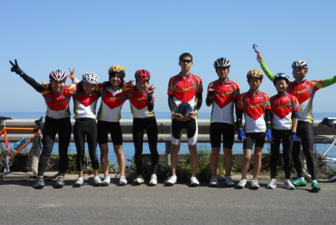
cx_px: 168
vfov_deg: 29.9
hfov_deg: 43.6
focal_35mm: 45
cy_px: 107
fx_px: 420
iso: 80
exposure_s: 1/800
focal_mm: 7.7
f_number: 3.8
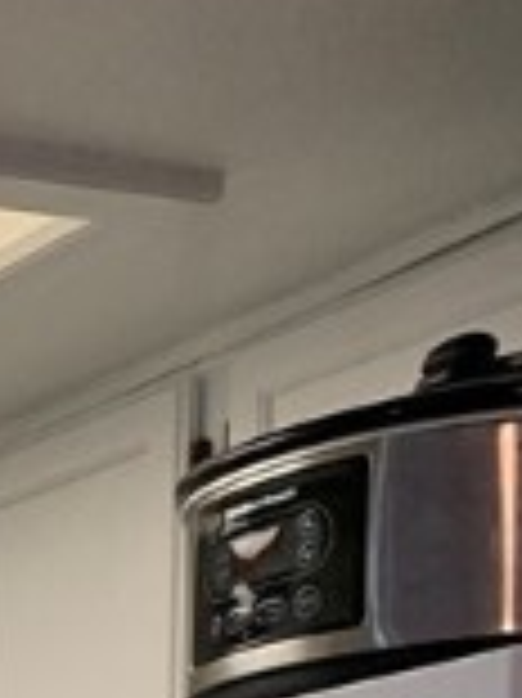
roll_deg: +0.1
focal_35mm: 129
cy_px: 1563
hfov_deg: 10.0
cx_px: -738
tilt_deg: -7.1
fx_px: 2597
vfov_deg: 12.6
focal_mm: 4.25
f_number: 1.8
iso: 125
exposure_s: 1/60
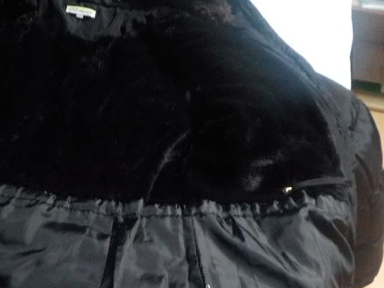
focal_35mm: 68
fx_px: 755
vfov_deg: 21.4
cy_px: 224
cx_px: 53
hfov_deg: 27.7
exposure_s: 1/15
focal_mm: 4.1
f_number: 3.3
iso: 720
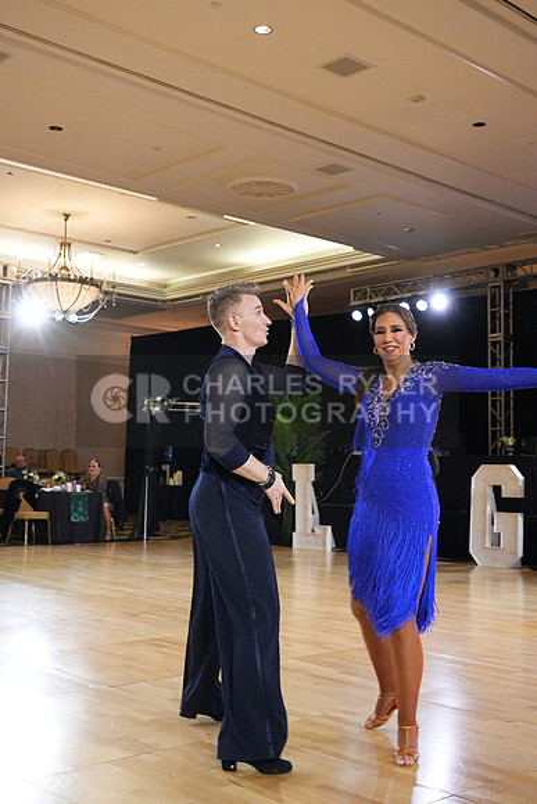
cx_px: 268
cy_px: 402
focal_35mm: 40
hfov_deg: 33.4
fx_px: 894
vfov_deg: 48.4
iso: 5000
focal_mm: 40
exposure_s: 1/200
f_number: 6.3
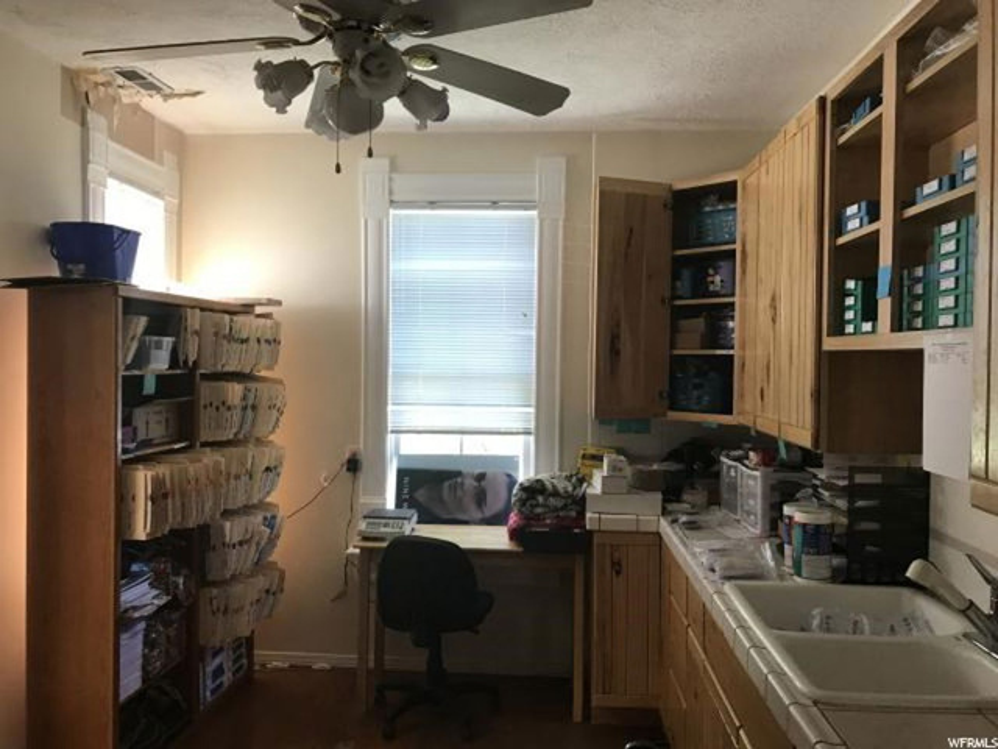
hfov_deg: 63.4
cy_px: 374
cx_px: 499
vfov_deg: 49.7
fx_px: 807
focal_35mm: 28
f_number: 1.8
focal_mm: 3.99
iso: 32
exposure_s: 1/30
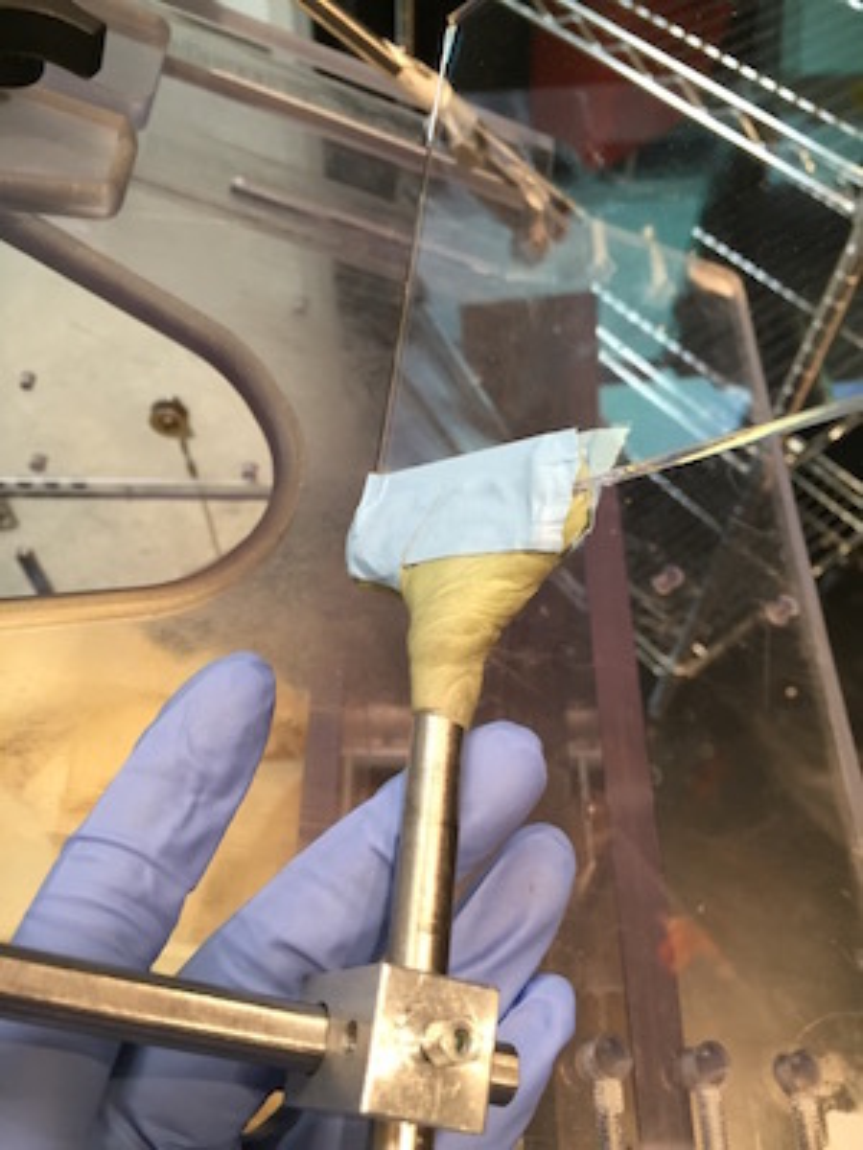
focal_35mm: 29
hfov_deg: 48.2
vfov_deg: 61.7
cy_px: 575
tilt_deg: -56.1
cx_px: 432
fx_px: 964
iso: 100
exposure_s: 1/30
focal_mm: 4.15
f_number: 2.2
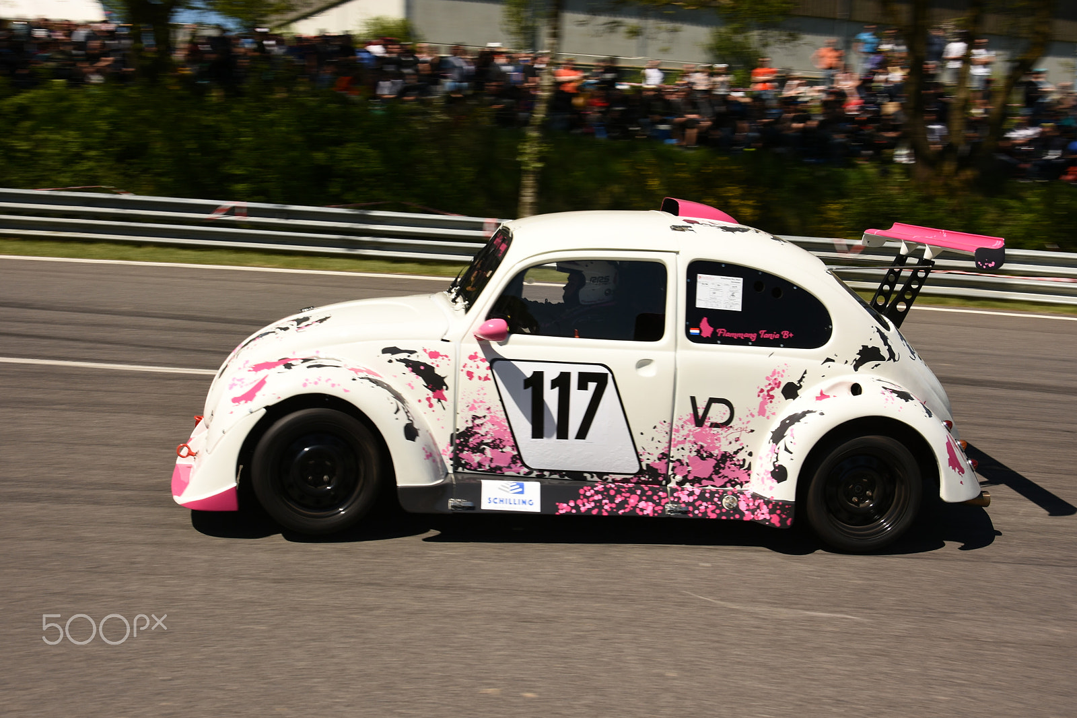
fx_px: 1256
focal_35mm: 42
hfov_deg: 46.4
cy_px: 359
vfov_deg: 31.9
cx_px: 538
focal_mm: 28
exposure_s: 1/320
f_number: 8
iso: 100
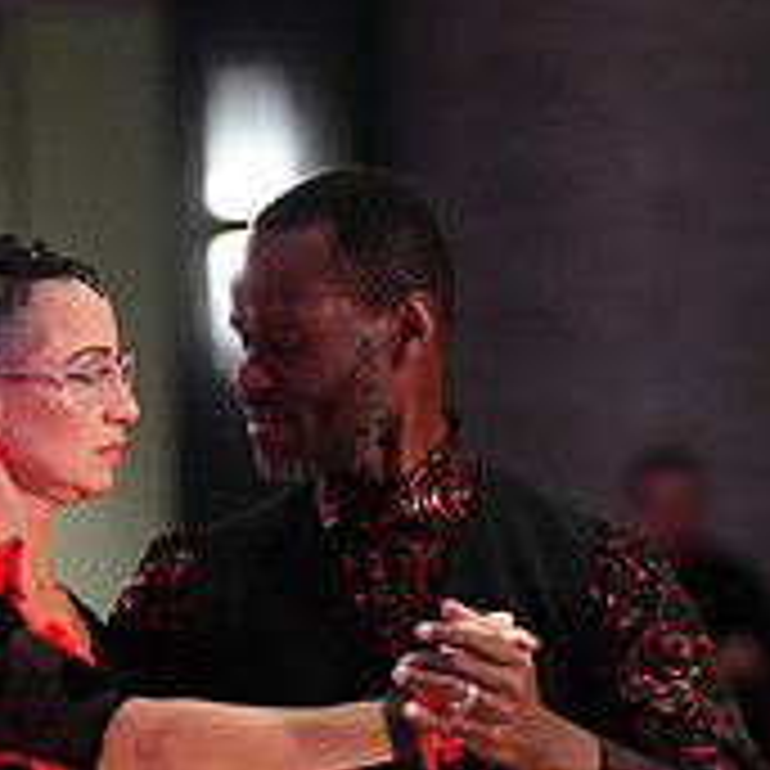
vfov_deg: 4.2
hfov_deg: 4.2
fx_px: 10444
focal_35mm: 415
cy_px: 1144
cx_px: 290
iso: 5000
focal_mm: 144
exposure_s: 1/400
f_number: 2.8
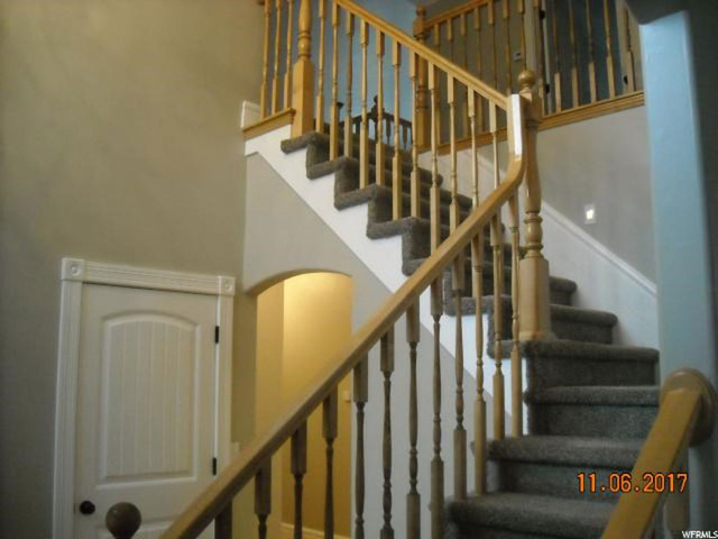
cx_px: 359
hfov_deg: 52.6
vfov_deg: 40.7
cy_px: 270
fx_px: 726
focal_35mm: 35
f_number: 2.8
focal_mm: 5.7
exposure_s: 1/76
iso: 800
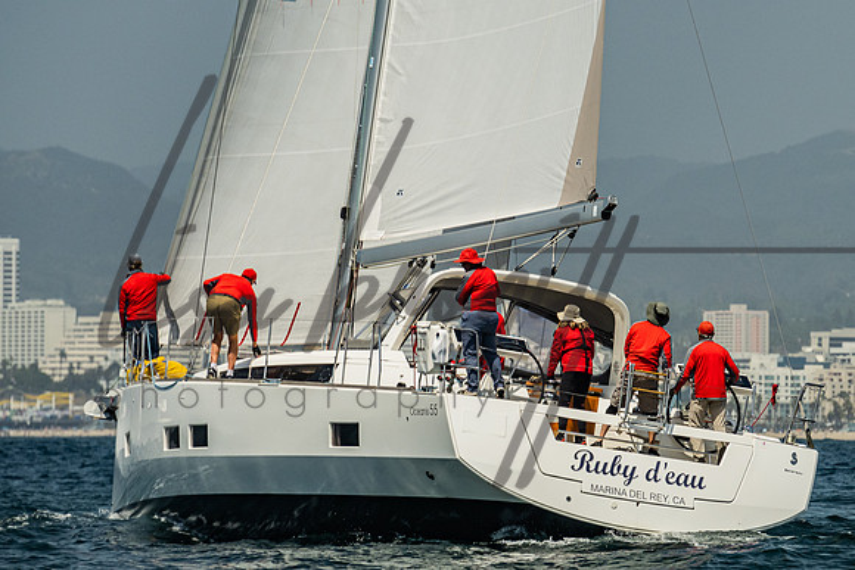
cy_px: 257
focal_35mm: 363
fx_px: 8629
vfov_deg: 3.8
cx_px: 508
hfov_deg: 5.7
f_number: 6.3
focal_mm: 200
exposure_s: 1/1600
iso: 320
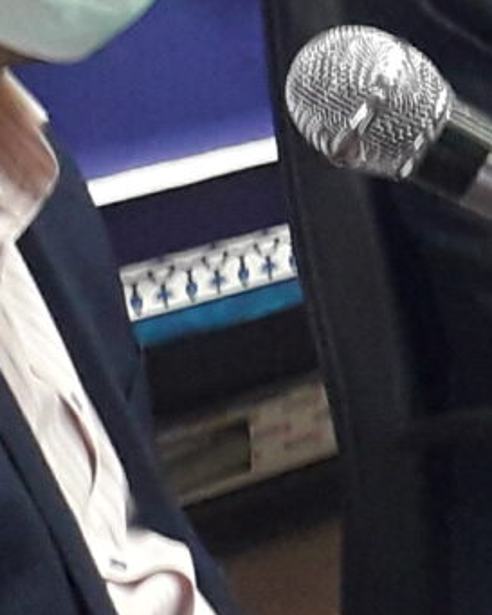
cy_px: -61
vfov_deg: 9.7
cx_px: 1020
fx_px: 3602
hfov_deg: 7.5
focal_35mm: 198
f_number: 1.9
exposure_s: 1/25
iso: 200
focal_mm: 3.6
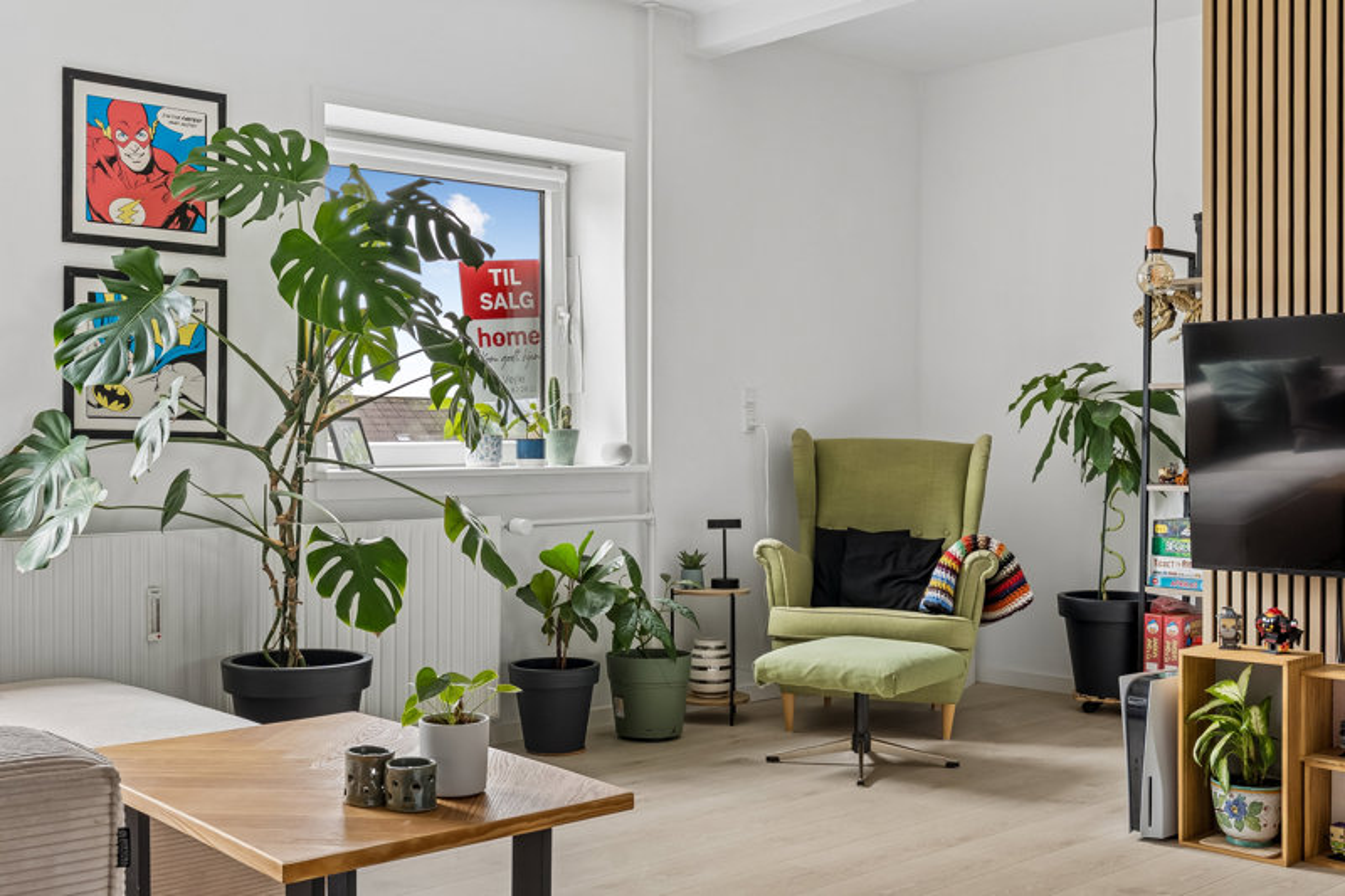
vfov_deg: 34.2
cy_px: 448
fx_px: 1457
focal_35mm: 39
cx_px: 672
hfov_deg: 49.6
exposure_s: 1/8
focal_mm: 26
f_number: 8
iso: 200
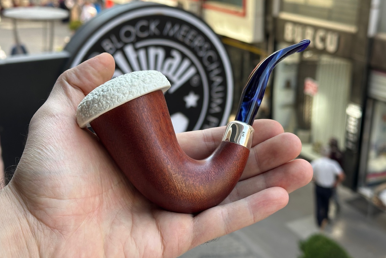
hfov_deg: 38.9
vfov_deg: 26.5
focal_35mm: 51
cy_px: 115
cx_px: 194
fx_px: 547
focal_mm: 6.86
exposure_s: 1/393
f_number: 1.78
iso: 64
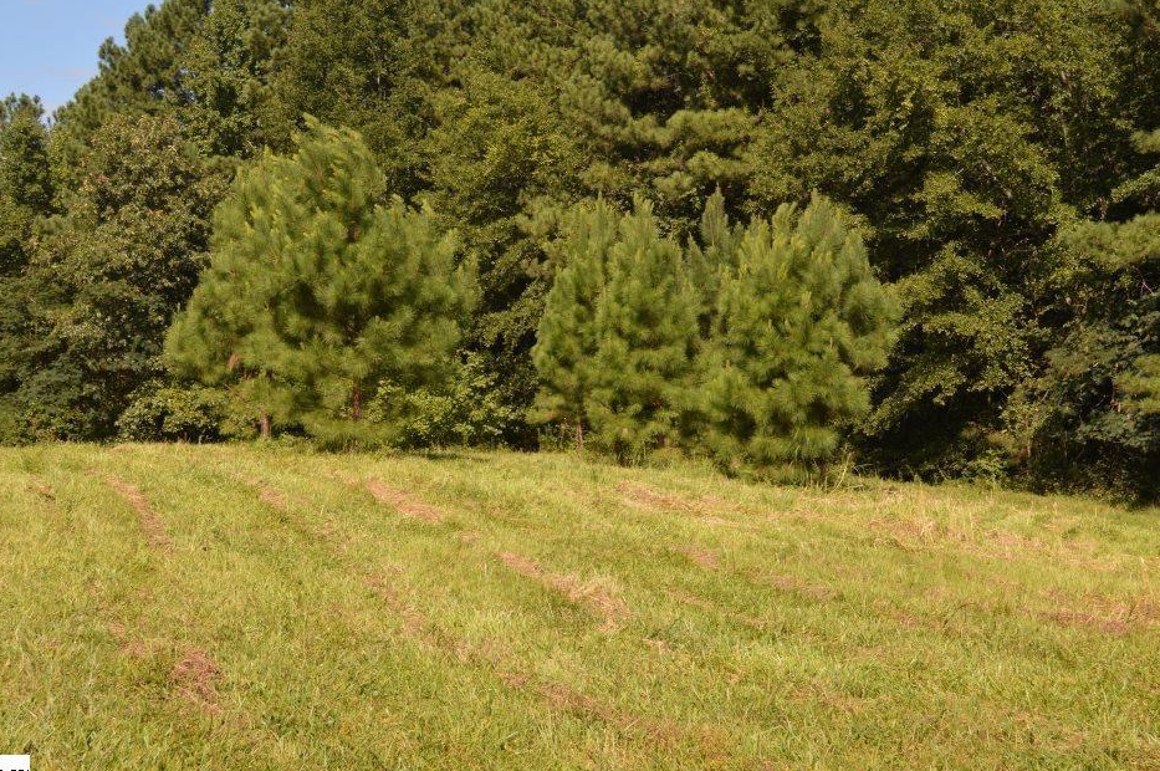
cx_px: 552
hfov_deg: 35.7
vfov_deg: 24.1
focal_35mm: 56
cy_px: 369
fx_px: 1803
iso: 100
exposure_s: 1/200
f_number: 7.1
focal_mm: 34
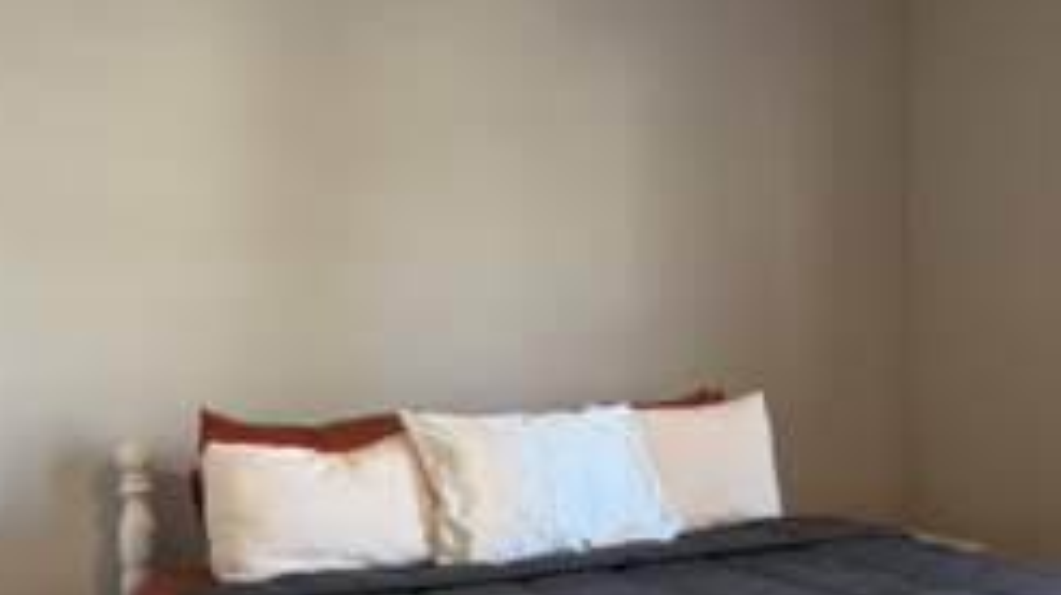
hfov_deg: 40.0
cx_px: 729
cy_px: 416
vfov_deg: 23.3
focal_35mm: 51
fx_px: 1434
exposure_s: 1/120
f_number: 1.78
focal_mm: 6.76
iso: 250
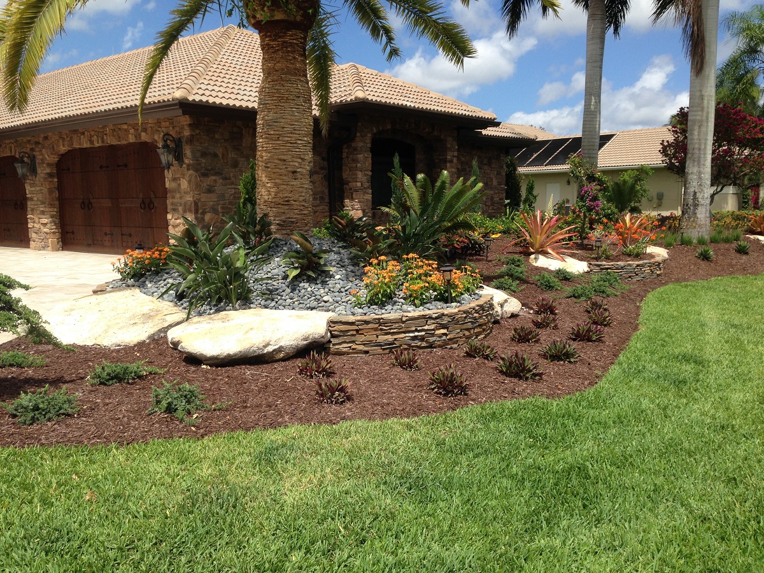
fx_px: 728
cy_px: 286
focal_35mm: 33
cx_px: 382
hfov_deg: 55.4
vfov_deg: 42.9
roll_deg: +0.3
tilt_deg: -6.1
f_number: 2.4
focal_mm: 4.12
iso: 50
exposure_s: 1/1642
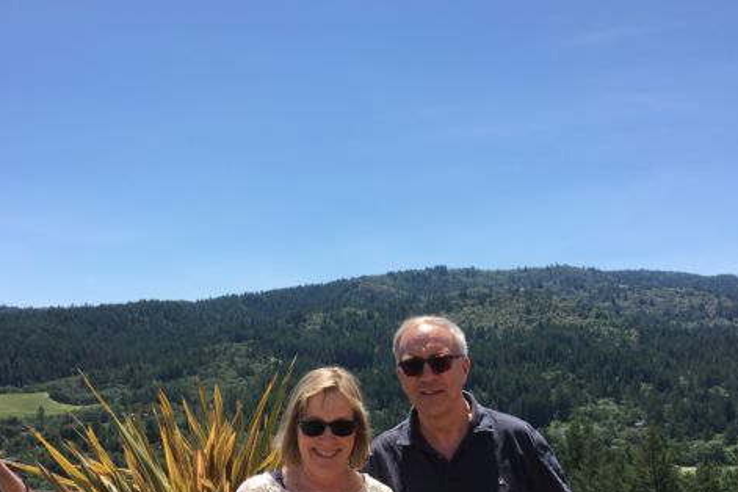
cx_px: 373
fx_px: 840
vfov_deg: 32.2
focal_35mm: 41
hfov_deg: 47.4
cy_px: 349
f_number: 2.2
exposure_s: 1/1166
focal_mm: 4.15
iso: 25
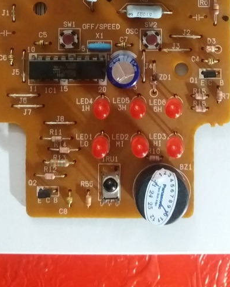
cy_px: 9
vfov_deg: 31.8
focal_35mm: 55
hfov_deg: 27.6
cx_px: 129
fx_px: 468
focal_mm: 3.7
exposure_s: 1/10
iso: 500
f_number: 1.9
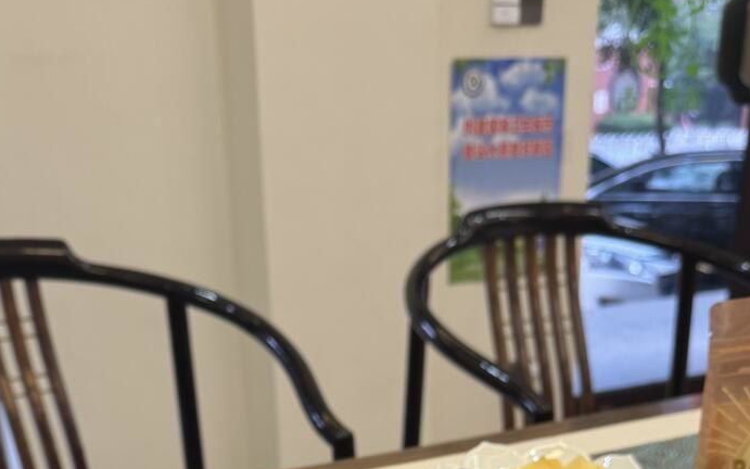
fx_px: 1083
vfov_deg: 21.1
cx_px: 348
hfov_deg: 38.2
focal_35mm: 53
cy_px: 682
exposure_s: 1/50
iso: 125
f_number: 1.78
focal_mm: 6.76
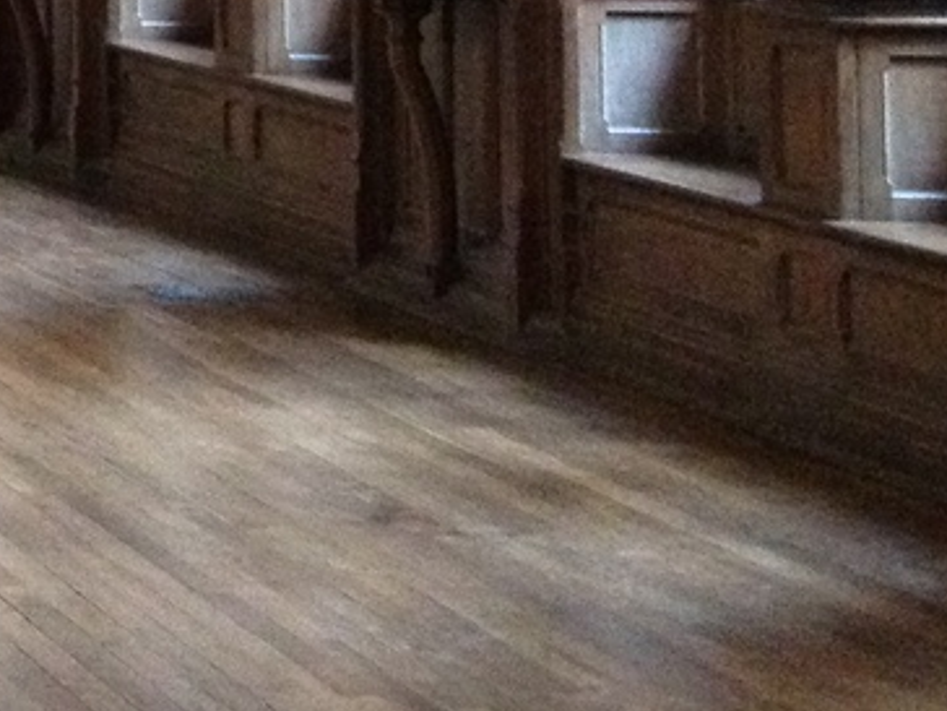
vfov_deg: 9.3
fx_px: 4213
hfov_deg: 11.3
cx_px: -1080
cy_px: -451
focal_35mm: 154
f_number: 2.4
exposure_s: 1/20
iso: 400
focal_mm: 4.28
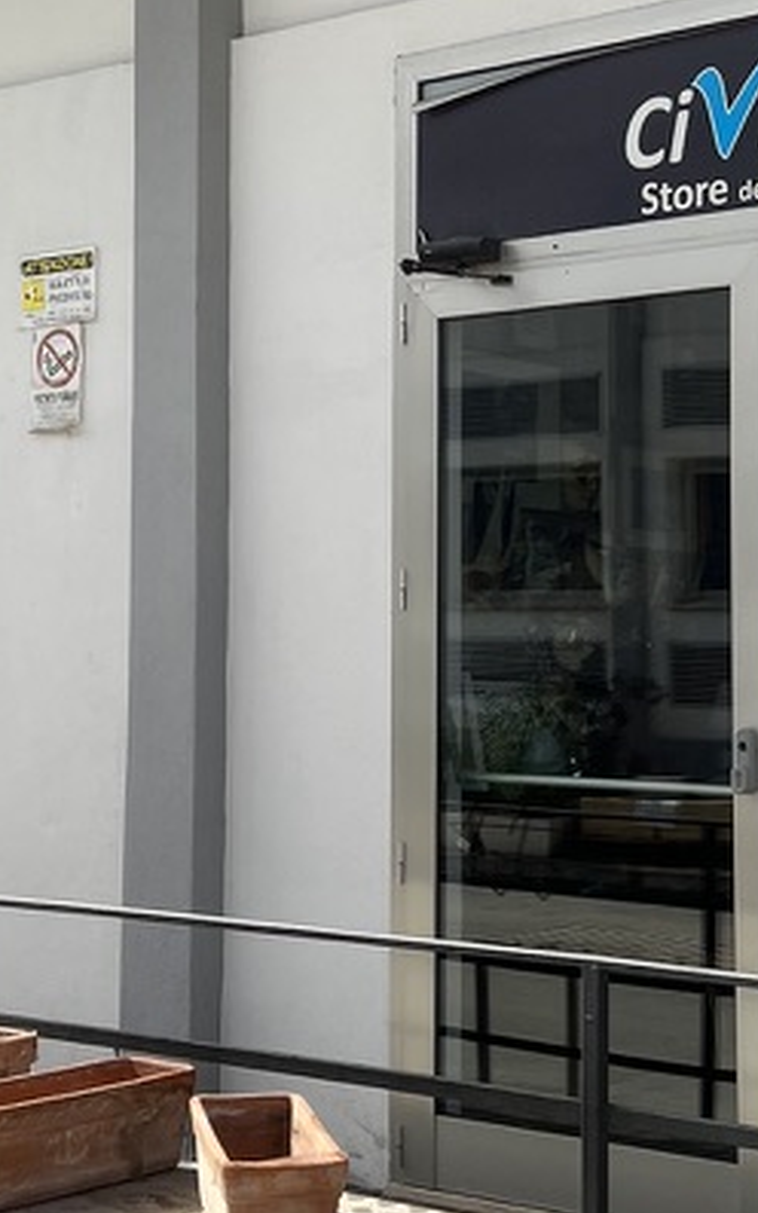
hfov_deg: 18.3
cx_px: 407
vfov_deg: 28.9
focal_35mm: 71
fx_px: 2348
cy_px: 455
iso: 50
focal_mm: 5.7
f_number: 1.5
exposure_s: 1/4115
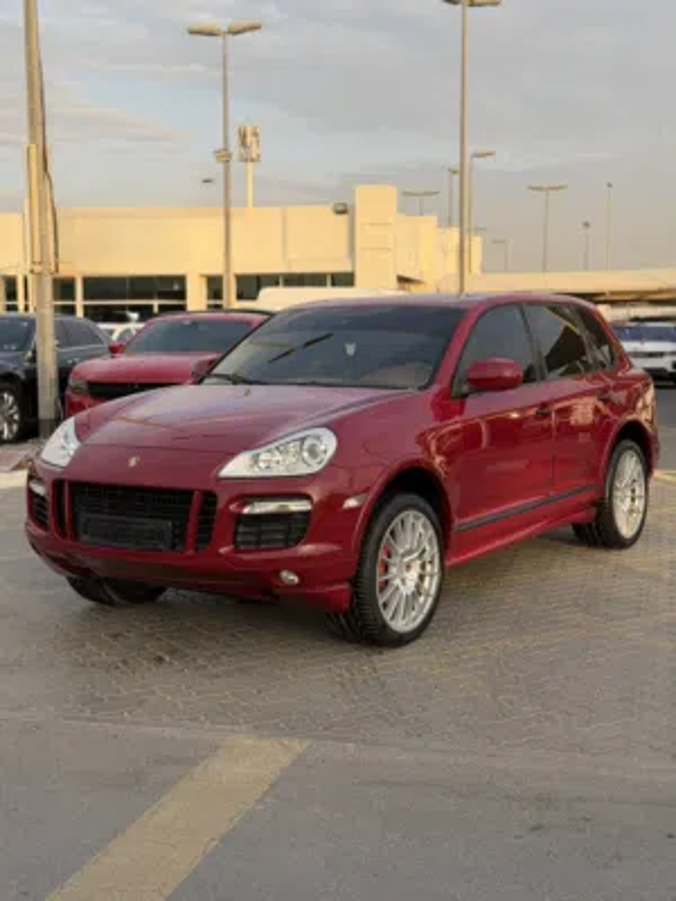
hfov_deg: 30.3
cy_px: 450
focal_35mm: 48
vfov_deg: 39.7
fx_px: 1250
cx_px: 338
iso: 64
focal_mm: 6.76
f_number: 1.78
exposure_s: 1/928
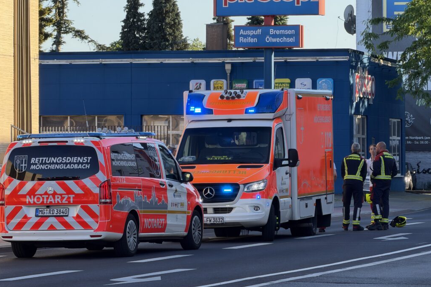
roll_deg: +0.2
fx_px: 2502
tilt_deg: +0.2
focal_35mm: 209
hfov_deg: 9.8
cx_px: 215
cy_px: 128
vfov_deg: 6.6
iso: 40
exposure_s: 1/212
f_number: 2.8
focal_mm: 16.89
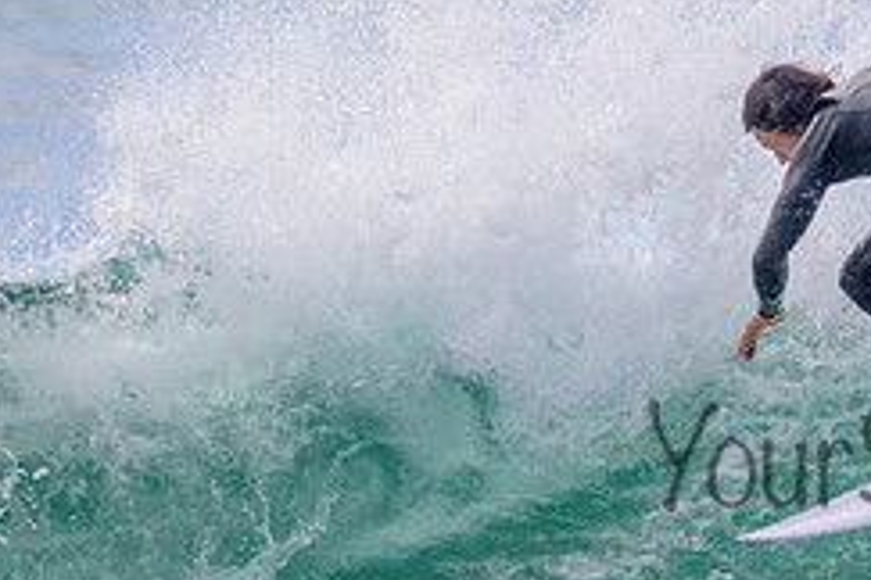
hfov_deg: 1.1
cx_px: 1018
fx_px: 46159
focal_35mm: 1908
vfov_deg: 0.7
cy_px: 424
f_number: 13
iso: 1800
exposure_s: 1/2000
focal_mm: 800
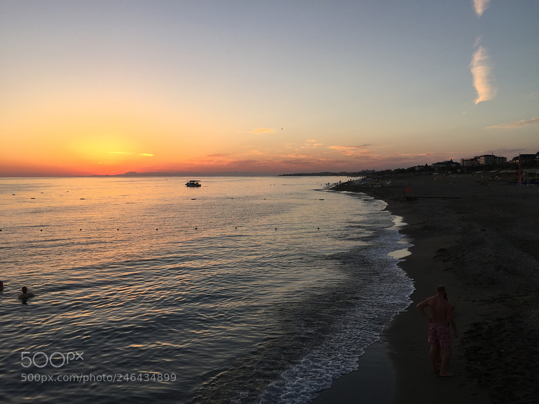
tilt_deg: -3.2
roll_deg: -0.7
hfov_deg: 61.7
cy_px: 202
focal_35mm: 29
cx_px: 270
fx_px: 452
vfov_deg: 48.2
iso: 32
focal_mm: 4.15
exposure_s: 1/278
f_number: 2.2
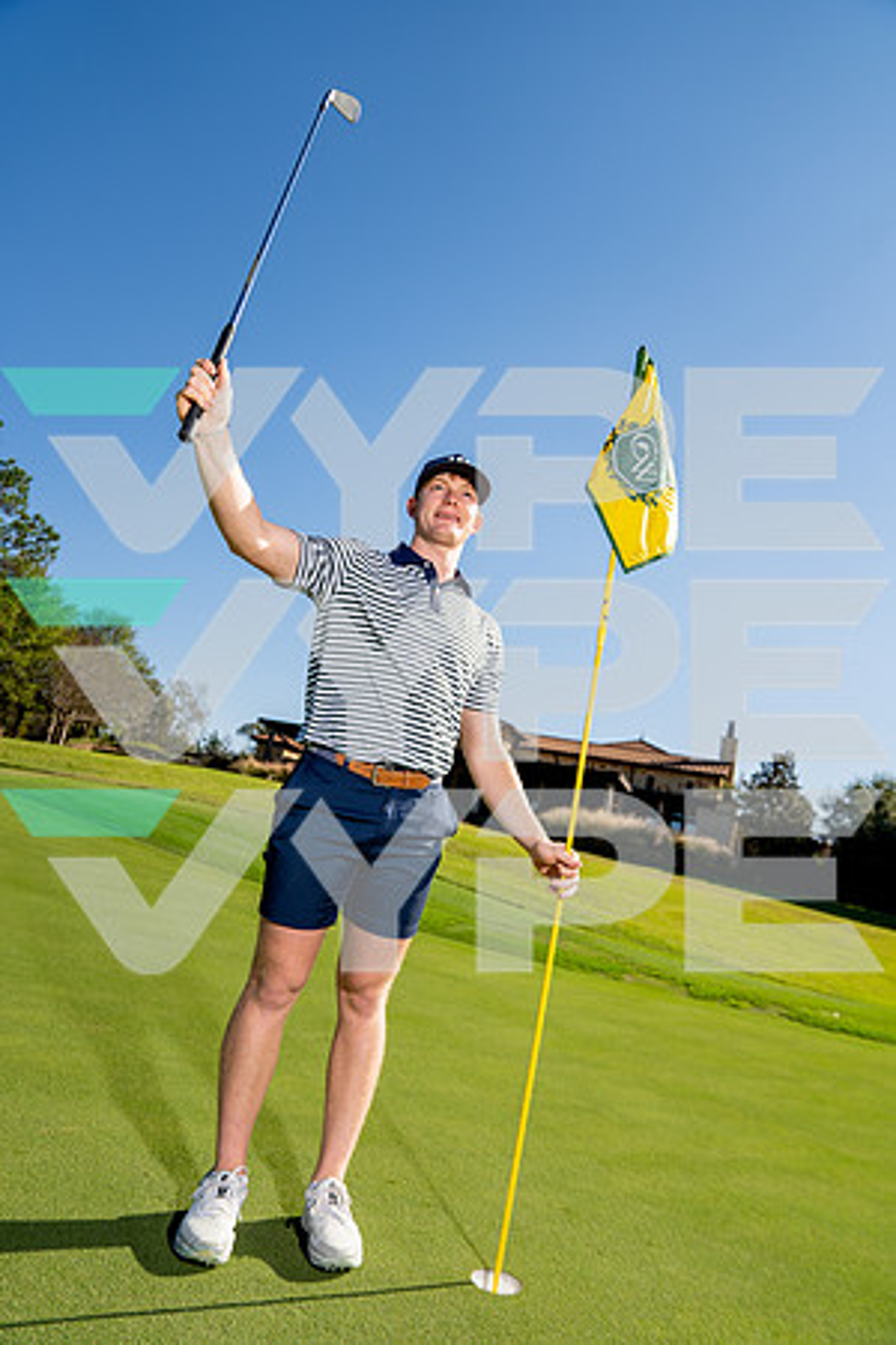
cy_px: 672
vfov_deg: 73.7
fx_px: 896
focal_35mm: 24
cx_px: 448
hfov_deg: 53.1
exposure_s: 1/1000
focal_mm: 24
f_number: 4
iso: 100
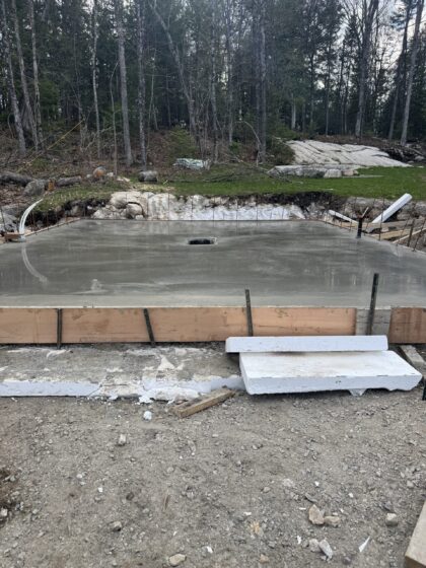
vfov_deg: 71.6
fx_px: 394
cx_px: 213
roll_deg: -0.7
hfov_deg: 56.8
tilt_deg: -14.2
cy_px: 284
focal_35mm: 24
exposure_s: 1/1524
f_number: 1.78
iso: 80
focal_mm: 6.76
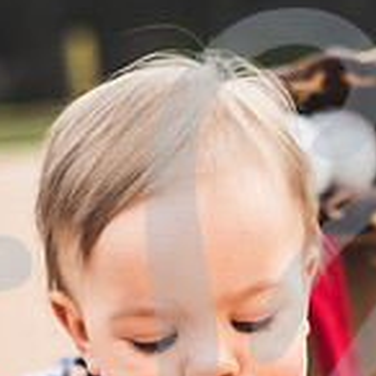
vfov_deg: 13.0
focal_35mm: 131
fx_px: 1610
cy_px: 443
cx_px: 232
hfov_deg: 13.3
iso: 100
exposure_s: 1/400
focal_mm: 50
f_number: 2.8
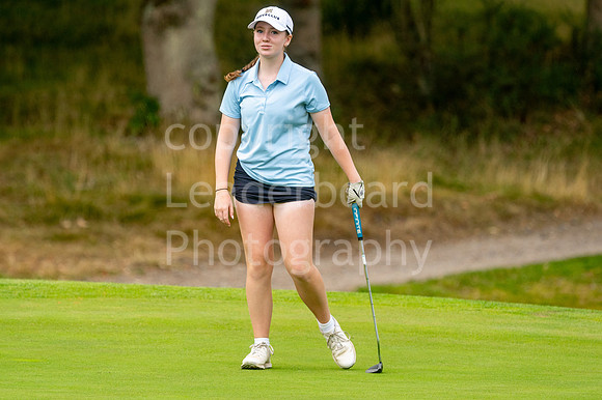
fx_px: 7520
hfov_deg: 4.6
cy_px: 200
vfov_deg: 3.1
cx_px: 301
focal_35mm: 450
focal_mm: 300
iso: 320
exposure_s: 1/2000
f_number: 4
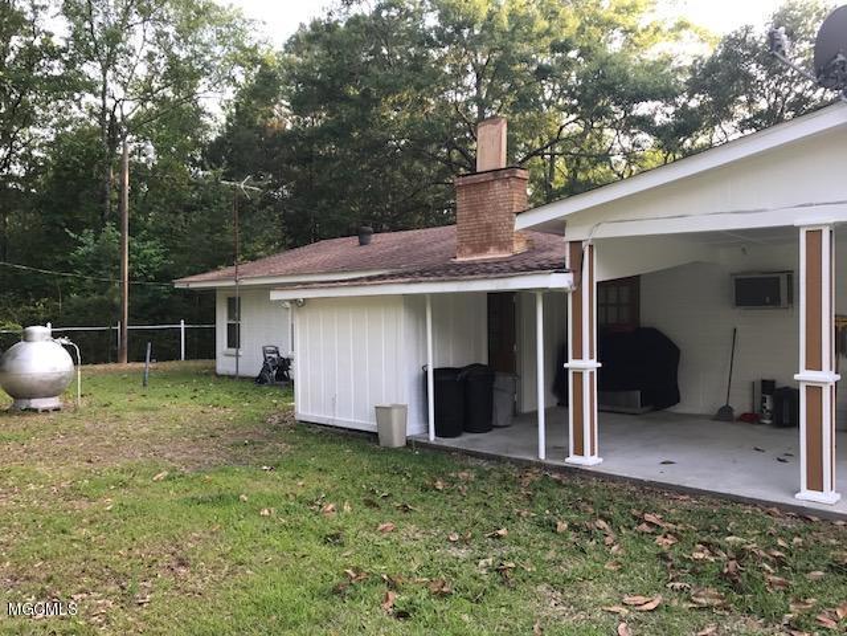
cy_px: 318
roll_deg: +0.1
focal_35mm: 28
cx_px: 424
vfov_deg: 49.7
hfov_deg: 63.4
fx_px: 685
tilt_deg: +1.0
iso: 32
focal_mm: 3.99
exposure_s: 1/120
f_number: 1.8
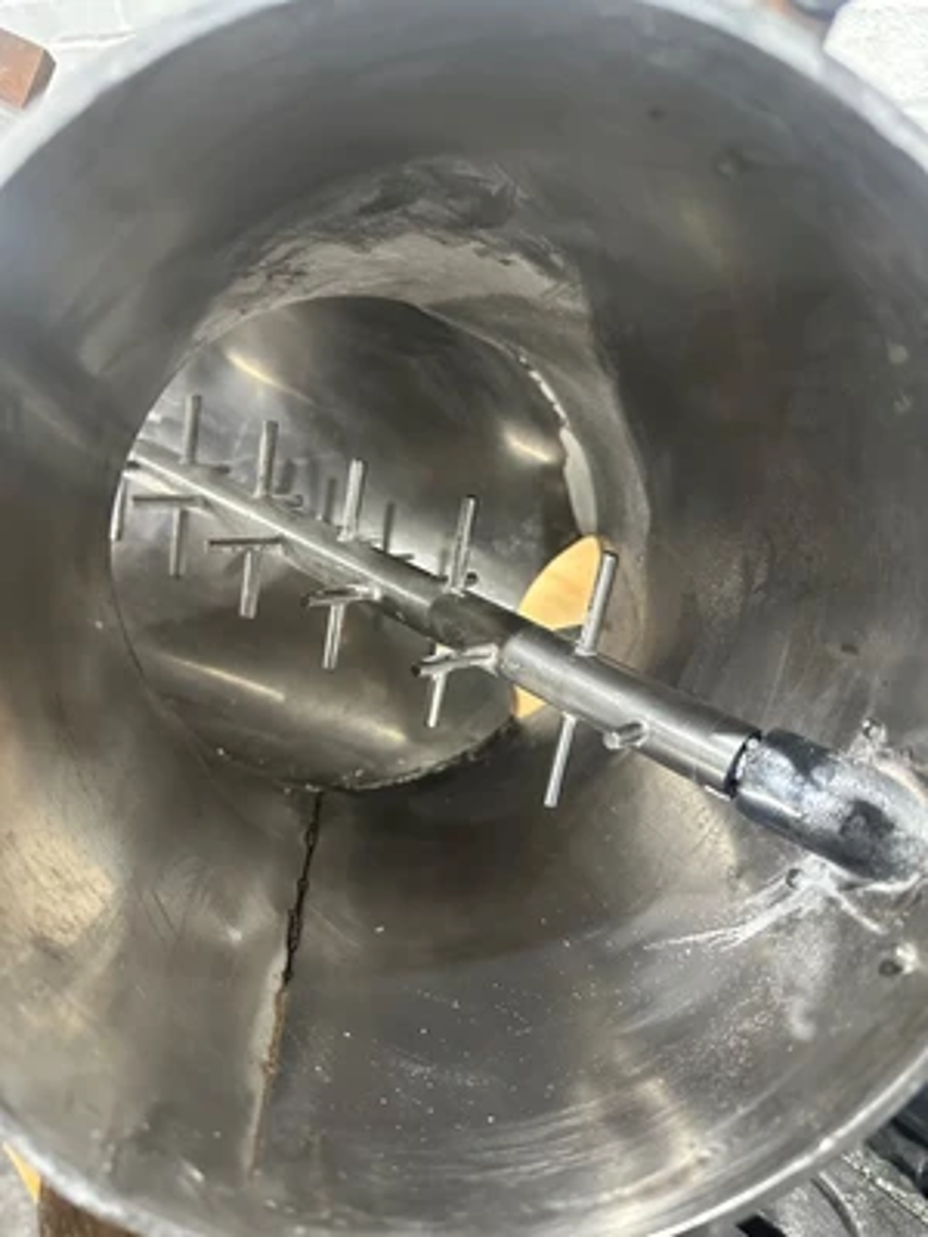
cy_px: 618
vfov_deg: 71.6
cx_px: 464
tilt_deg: -35.0
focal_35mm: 24
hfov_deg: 56.8
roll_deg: +2.8
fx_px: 858
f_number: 1.78
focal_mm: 6.86
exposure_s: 1/60
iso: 640
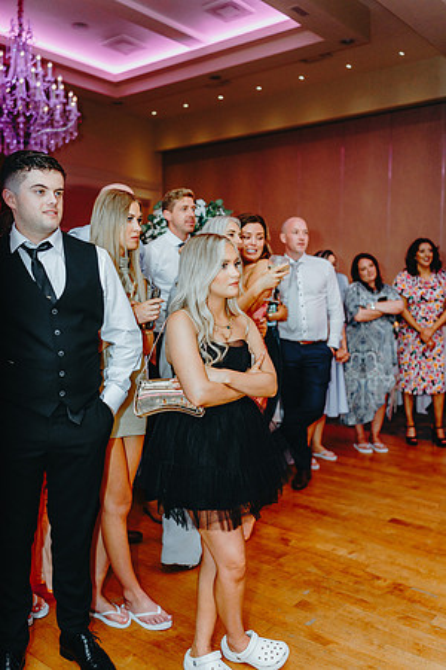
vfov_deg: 54.4
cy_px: 335
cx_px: 223
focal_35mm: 35
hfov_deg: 37.9
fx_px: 650
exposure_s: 1/250
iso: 1250
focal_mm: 35
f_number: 2
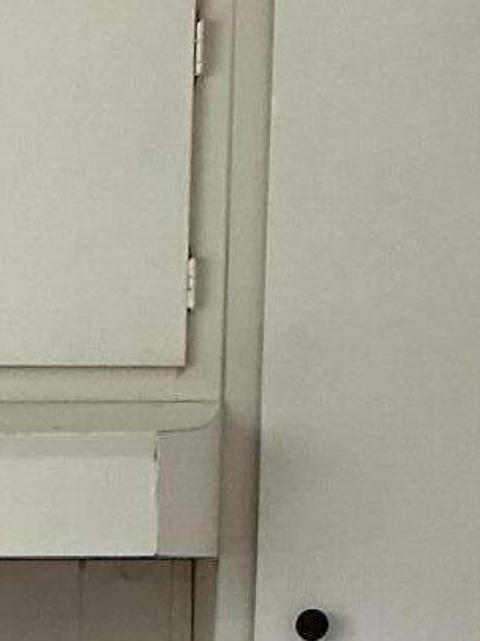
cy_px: 821
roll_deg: -0.8
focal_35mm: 143
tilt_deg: -6.3
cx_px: -194
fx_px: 2647
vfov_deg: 13.3
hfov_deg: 10.1
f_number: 1.8
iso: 100
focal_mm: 3
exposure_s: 1/60
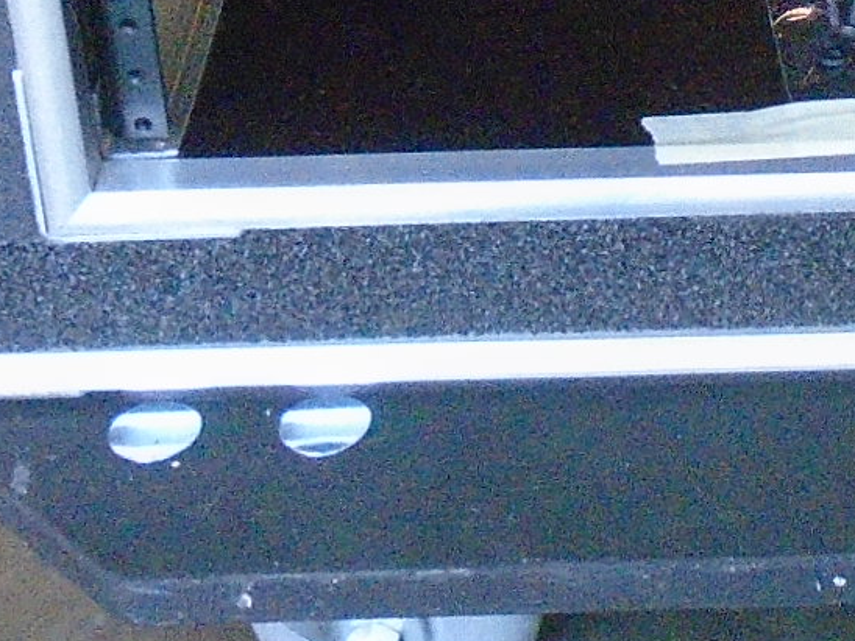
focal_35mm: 123
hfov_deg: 15.5
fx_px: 3038
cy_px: -172
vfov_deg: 11.7
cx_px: 1016
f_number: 3.2
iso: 800
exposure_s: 1/125
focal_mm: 4.6
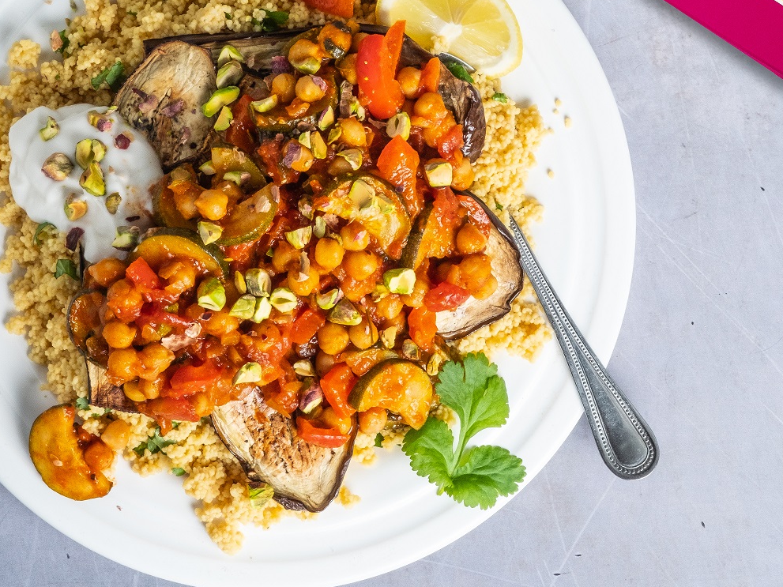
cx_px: 393
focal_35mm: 131
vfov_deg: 11.3
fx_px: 2963
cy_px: 107
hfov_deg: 15.1
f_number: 22
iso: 400
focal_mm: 60
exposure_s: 1/90
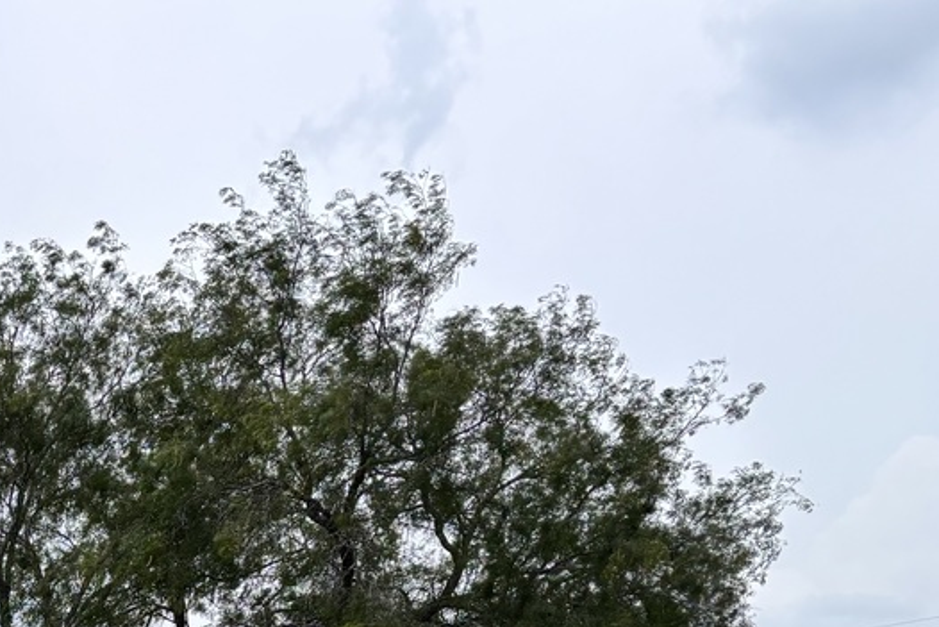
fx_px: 1931
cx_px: -112
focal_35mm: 74
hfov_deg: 25.2
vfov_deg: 17.0
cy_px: 893
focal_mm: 5.96
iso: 50
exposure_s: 1/3021
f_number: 1.6
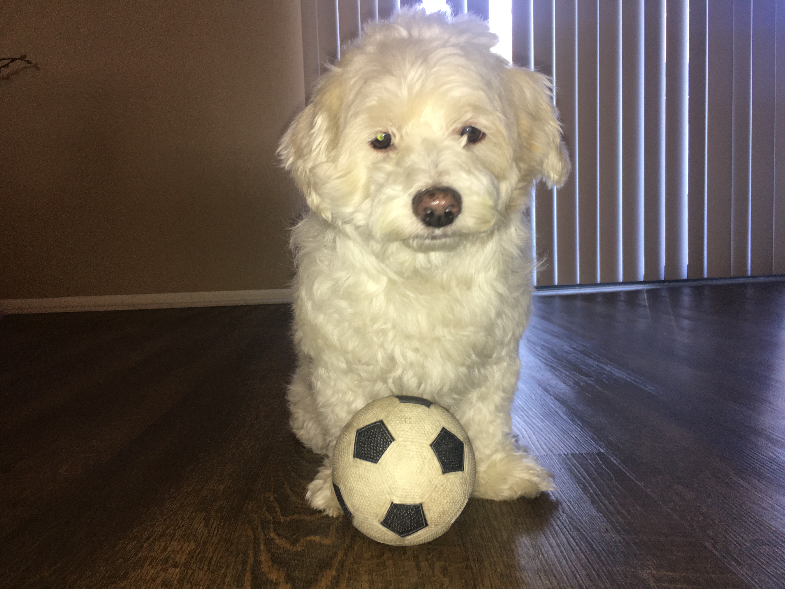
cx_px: 392
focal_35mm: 29
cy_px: 294
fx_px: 658
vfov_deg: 48.2
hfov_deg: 61.7
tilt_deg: -5.3
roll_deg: +1.4
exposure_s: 1/30
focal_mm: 4.15
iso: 50
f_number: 2.2
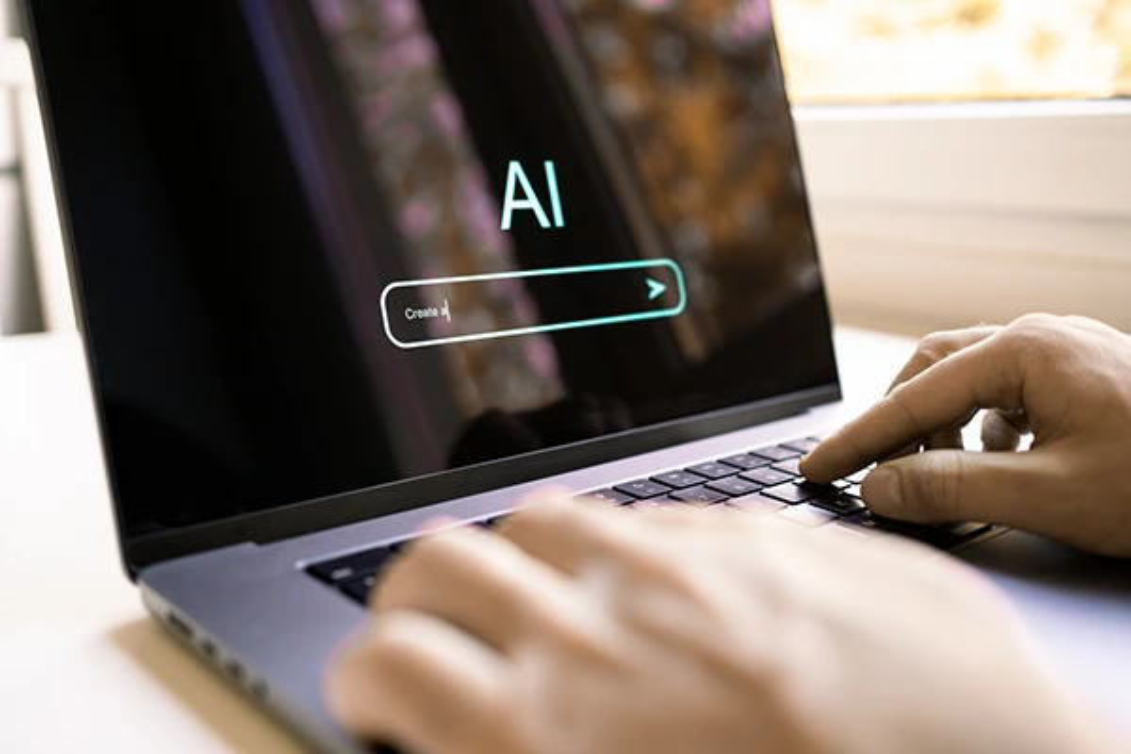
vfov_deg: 37.9
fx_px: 1099
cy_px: 377
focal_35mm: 35
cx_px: 566
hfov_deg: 54.4
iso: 320
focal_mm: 35
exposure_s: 1/200
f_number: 2.8
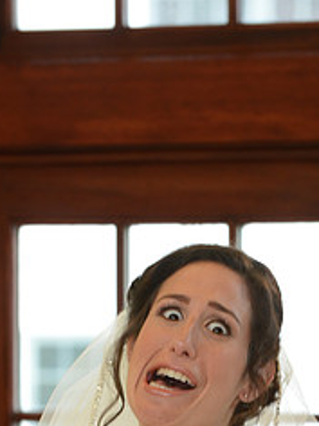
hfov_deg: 5.0
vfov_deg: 6.7
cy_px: 504
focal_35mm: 296
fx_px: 3637
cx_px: 278
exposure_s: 1/60
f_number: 6.3
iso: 640
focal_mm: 125
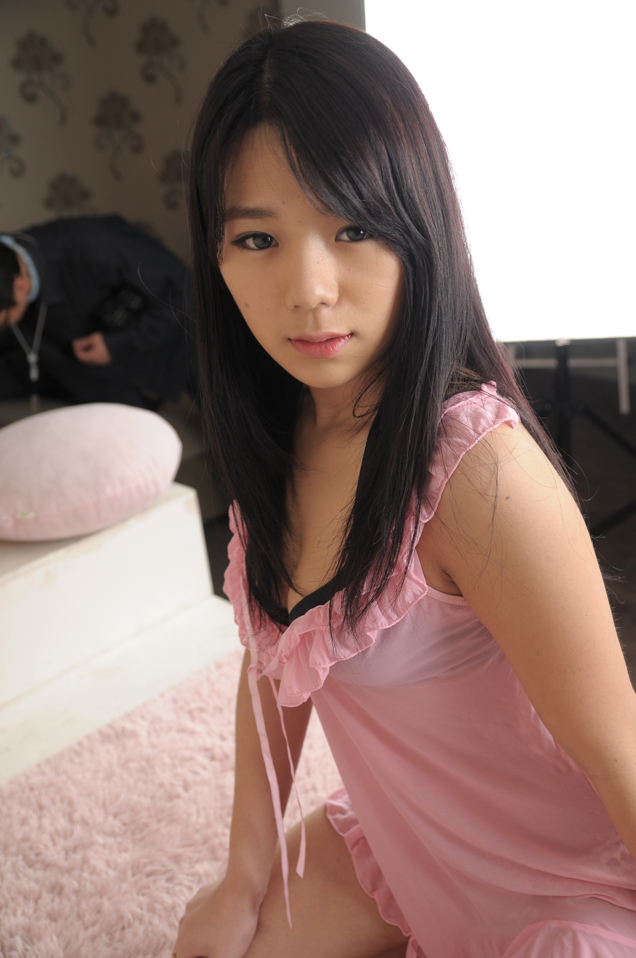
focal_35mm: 39
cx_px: 318
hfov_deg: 34.1
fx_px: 1036
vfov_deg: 49.6
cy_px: 479
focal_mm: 26
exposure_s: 1/125
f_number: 3.5
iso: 250
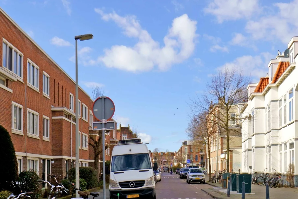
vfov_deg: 37.9
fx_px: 290
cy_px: 100
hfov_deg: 53.7
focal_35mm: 35
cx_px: 107
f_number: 10
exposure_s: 1/160
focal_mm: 10
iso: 100
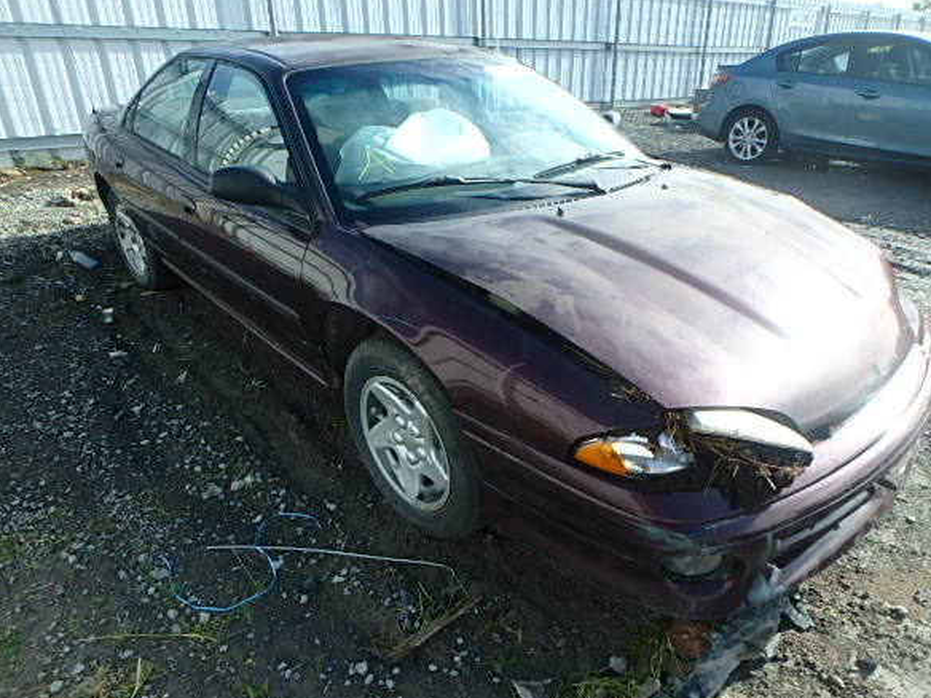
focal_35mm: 23
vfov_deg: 58.9
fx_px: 619
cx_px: 497
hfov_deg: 73.8
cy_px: 339
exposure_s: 1/500
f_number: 3.5
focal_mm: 3.7
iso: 125
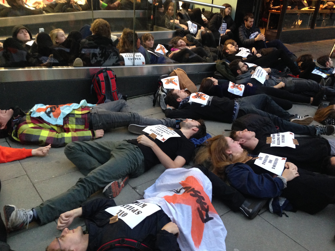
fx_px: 329
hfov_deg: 54.0
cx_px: 172
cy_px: 126
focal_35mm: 34
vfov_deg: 41.8
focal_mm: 4.12
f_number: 2.4
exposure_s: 1/20
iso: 250
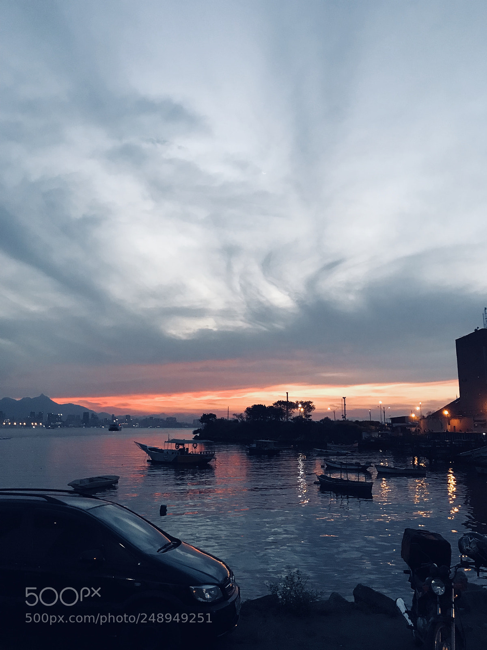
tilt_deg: +12.8
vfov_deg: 63.4
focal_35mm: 28
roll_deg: +0.2
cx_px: 244
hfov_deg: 49.7
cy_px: 325
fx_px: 525
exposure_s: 1/15
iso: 64
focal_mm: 3.99
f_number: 1.8
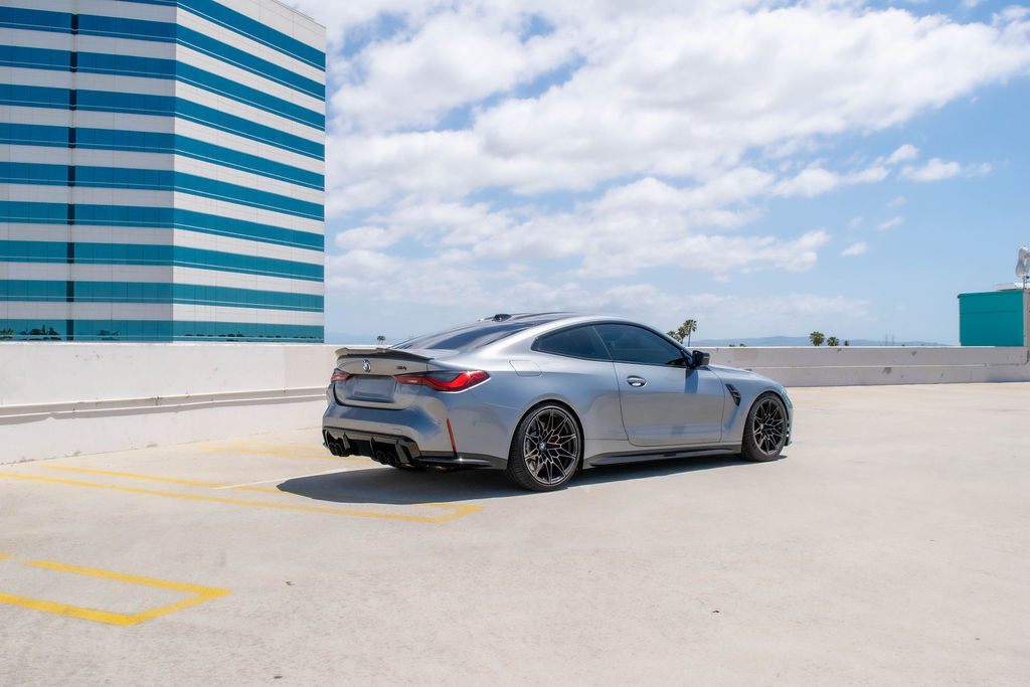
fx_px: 944
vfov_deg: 40.0
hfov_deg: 57.2
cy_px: 344
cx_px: 515
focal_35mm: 33
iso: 400
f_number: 8
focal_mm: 22
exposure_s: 1/2000
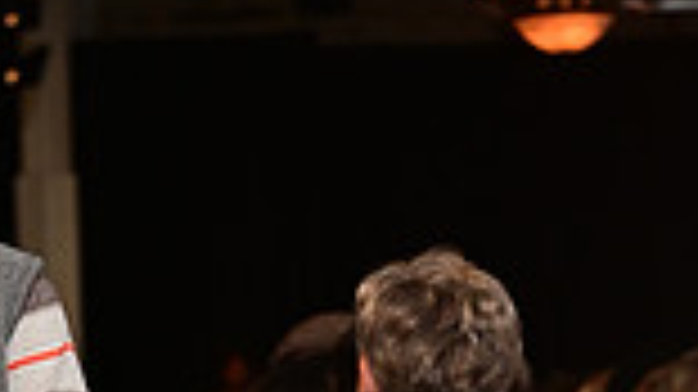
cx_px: -36
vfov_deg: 3.5
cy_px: 1135
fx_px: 6216
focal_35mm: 336
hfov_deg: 6.4
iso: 1000
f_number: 6.3
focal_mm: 86
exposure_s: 1/160
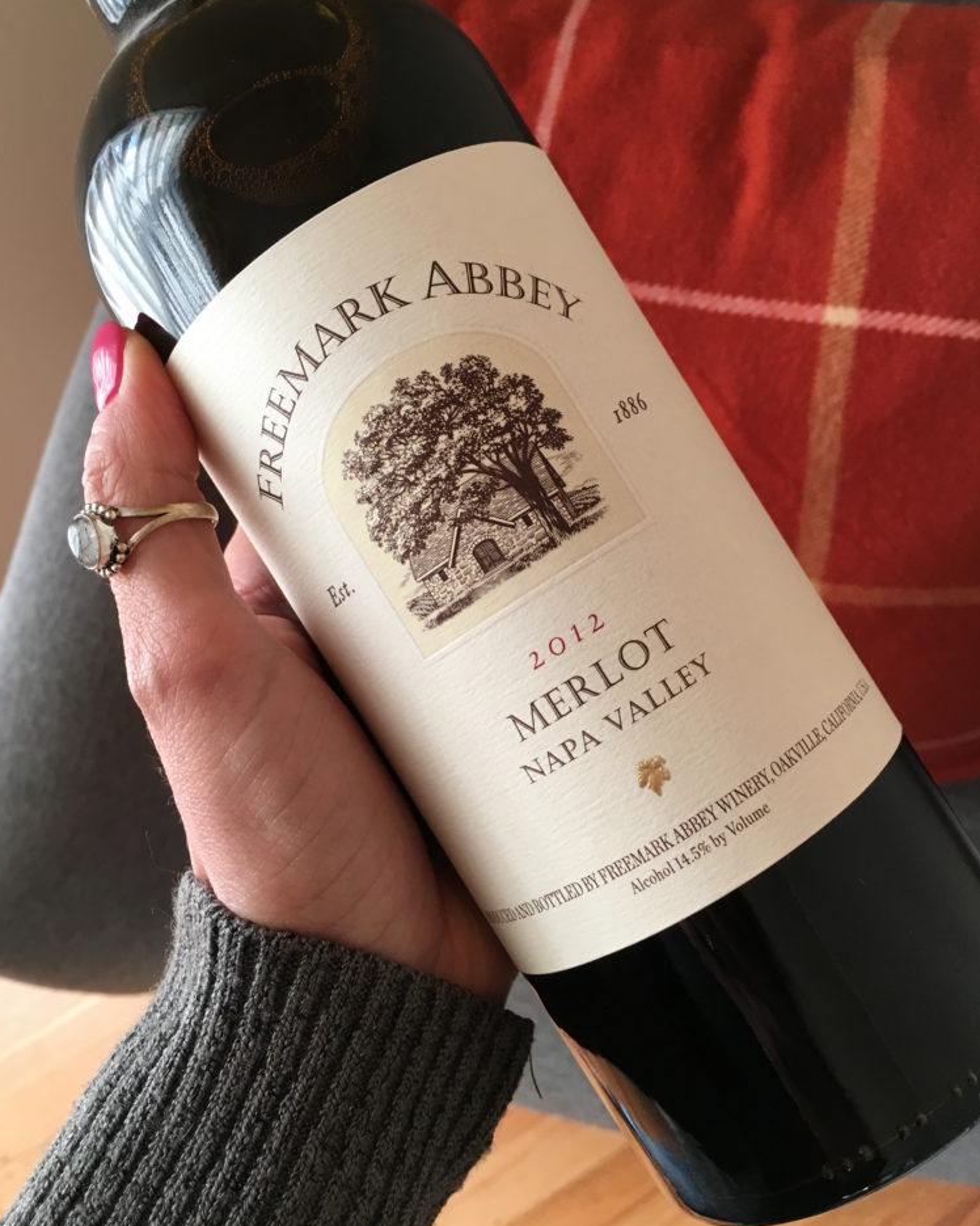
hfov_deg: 47.1
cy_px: 564
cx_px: 486
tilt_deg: -67.3
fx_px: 1124
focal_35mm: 31
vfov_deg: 57.1
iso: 40
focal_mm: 4.15
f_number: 2.2
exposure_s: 1/30
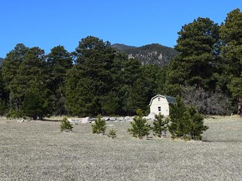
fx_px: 573
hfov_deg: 23.7
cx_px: 80
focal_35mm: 82
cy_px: 120
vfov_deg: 17.9
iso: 400
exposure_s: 1/500
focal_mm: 24
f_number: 11
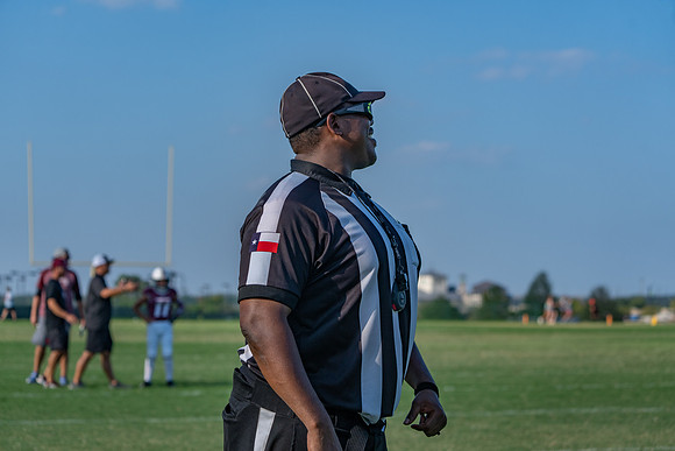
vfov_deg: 13.7
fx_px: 1875
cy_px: 226
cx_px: 338
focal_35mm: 100
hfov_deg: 20.4
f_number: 5.6
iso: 200
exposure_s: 1/1600
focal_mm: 100
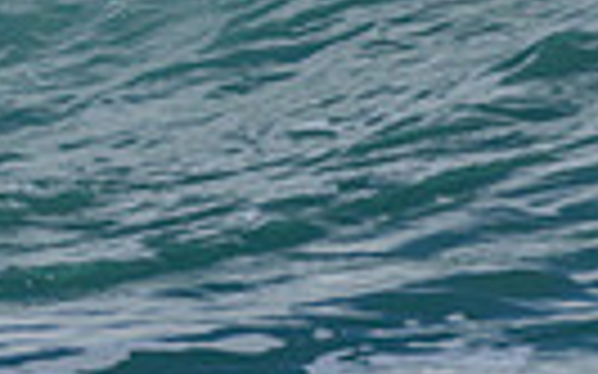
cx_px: -436
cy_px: -439
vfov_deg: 0.6
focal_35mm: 2222
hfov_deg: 0.9
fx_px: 36198
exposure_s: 1/2000
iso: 560
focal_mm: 500
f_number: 11
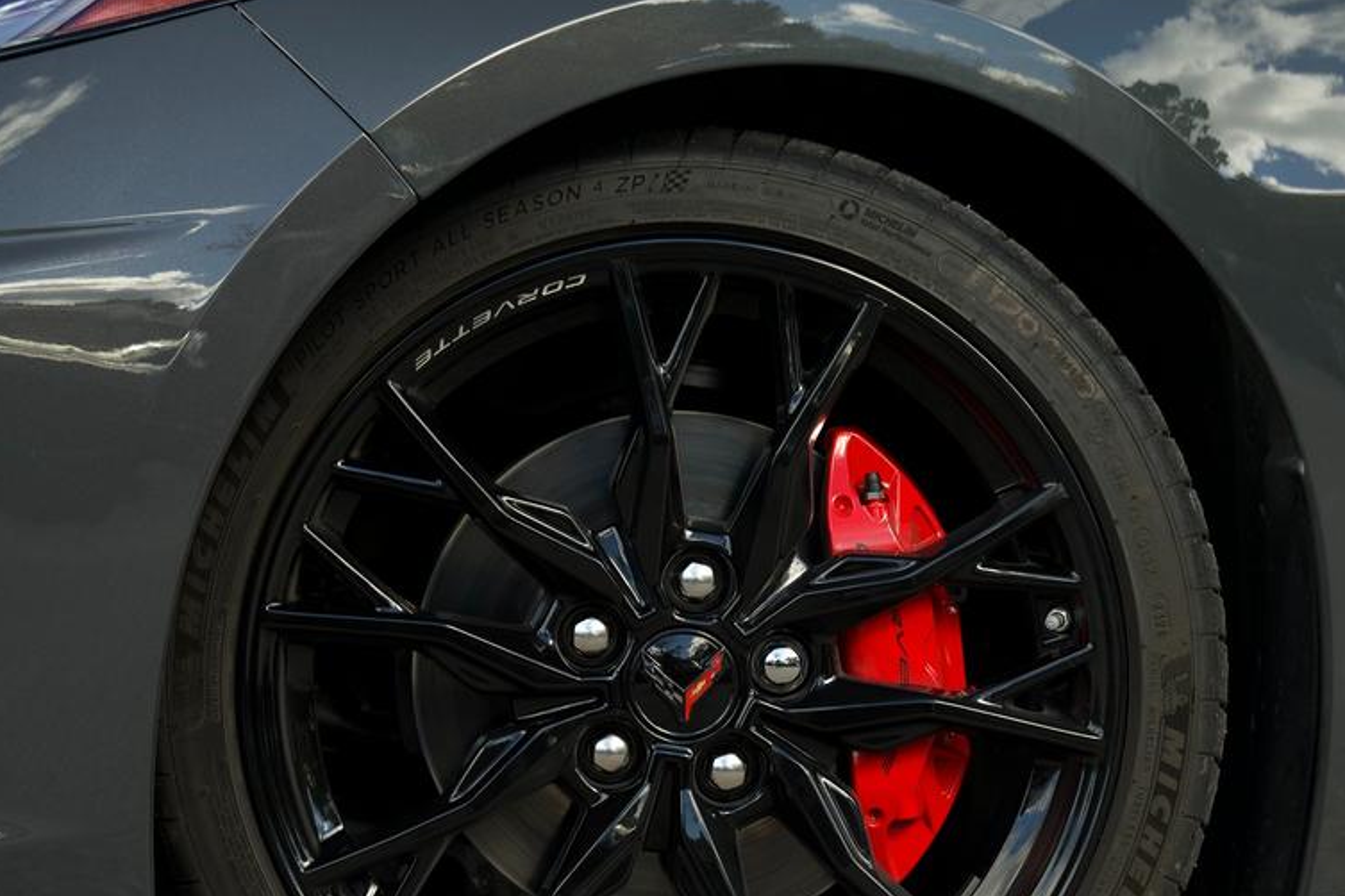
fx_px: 3849
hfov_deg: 19.8
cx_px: 675
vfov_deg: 13.2
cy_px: 662
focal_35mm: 103
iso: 250
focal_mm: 40.4
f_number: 3.2
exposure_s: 1/50
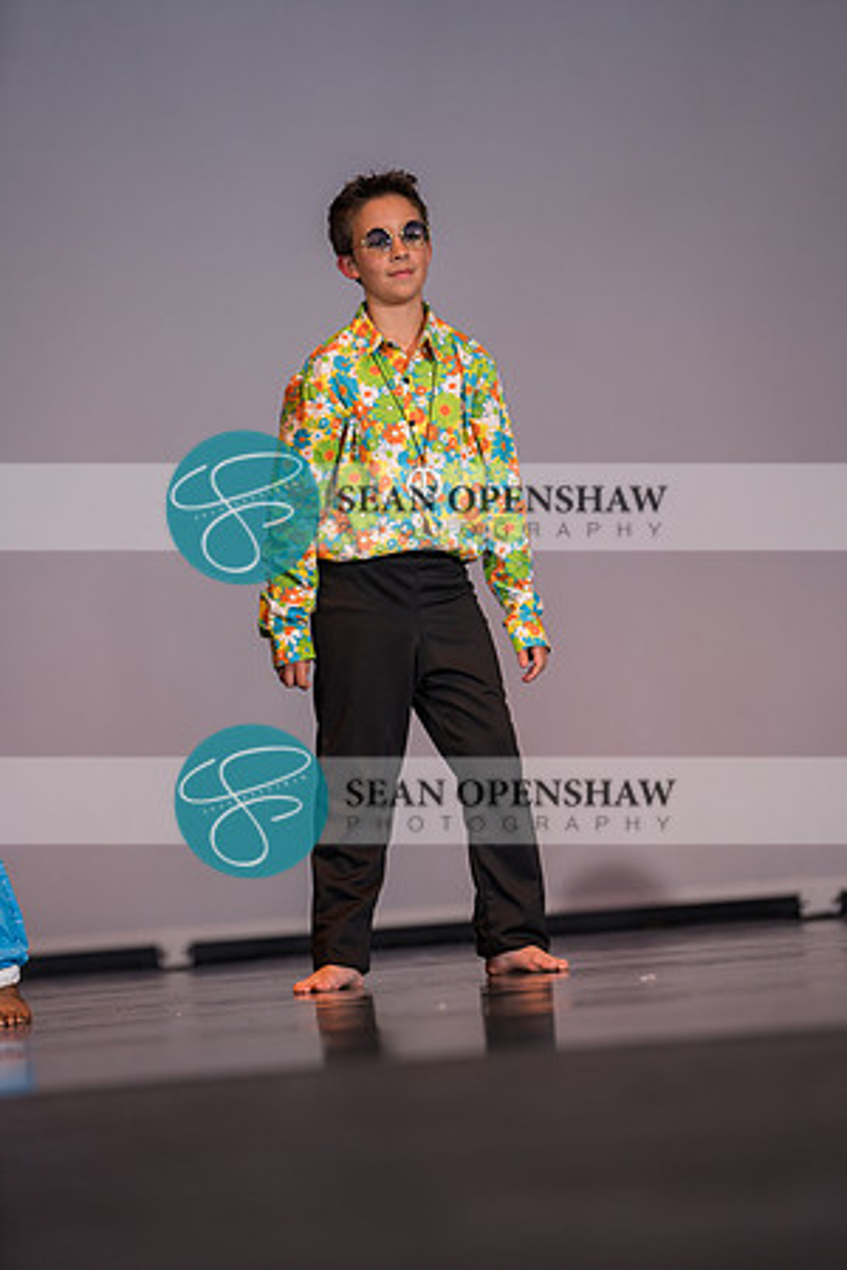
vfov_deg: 17.1
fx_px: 4235
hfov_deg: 11.4
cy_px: 635
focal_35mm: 120
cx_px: 424
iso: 400
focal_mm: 120
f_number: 2.8
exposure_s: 1/500
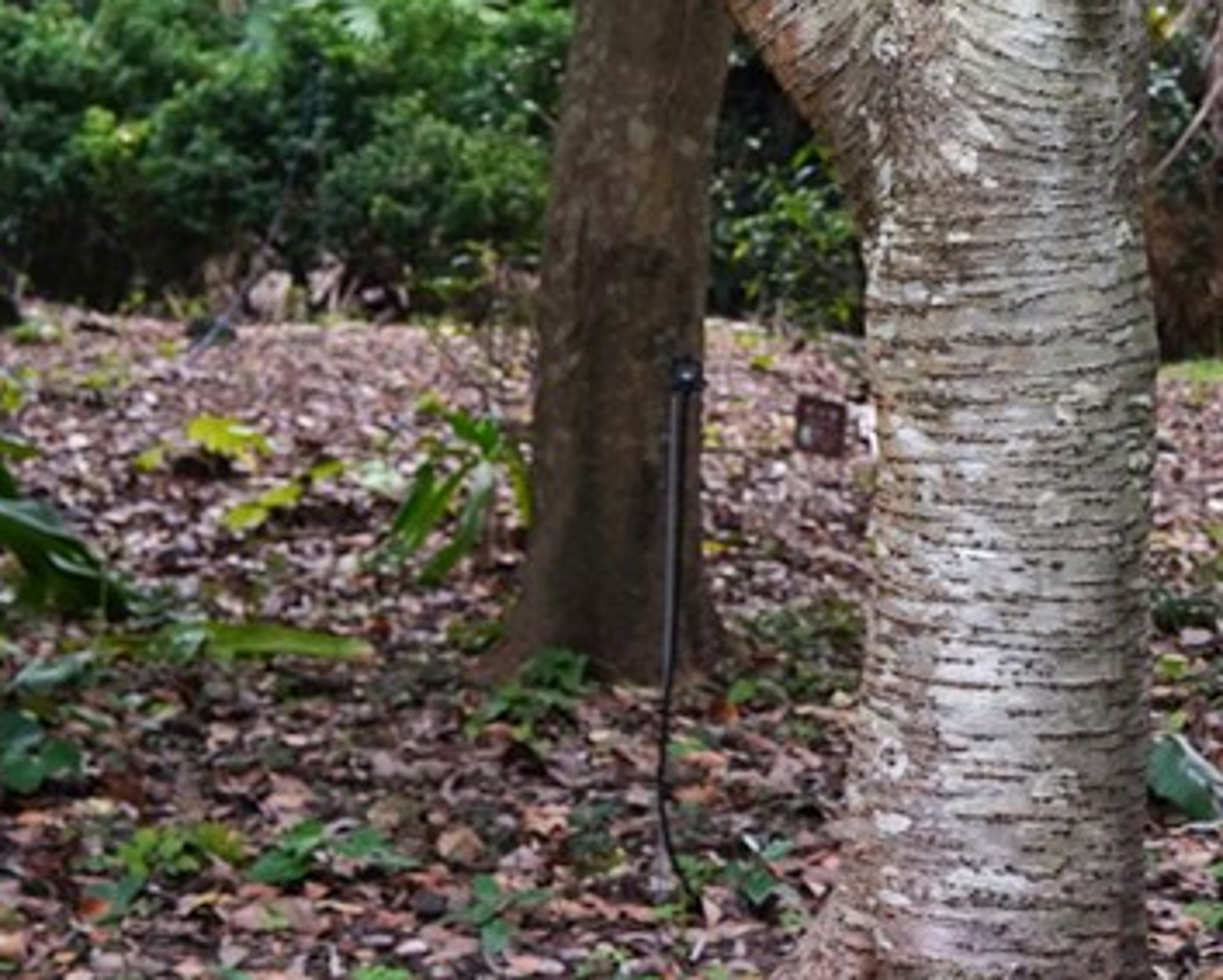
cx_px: 1919
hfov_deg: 10.0
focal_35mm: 186
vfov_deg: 8.2
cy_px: -166
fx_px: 6738
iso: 400
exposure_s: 1/100
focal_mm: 35
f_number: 5.6
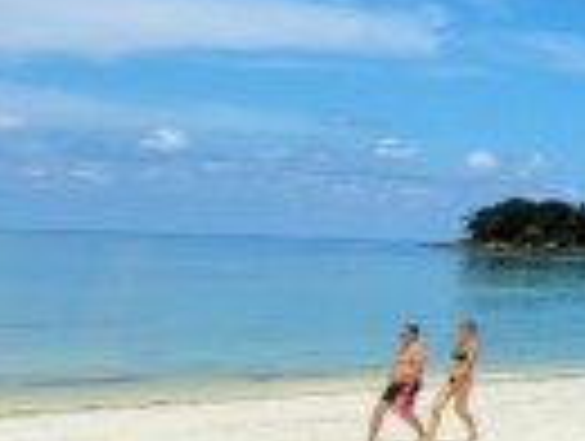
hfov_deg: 17.3
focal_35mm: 60
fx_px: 1016
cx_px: 1274
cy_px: -45
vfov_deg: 23.0
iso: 40
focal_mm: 1.74
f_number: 2.2
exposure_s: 1/2500
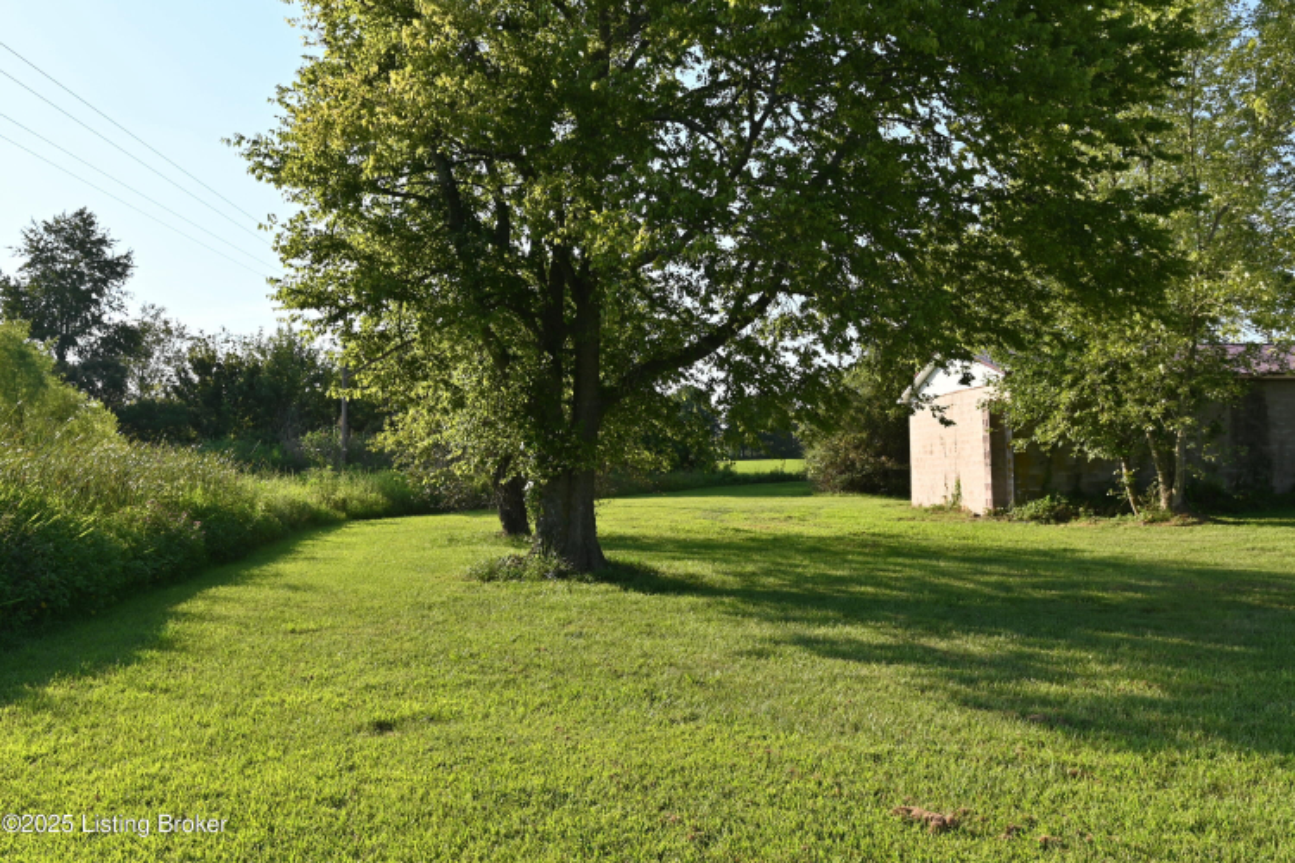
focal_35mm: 27
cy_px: 432
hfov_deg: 67.4
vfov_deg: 47.9
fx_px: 971
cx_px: 648
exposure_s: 1/320
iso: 100
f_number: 6.3
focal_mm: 18
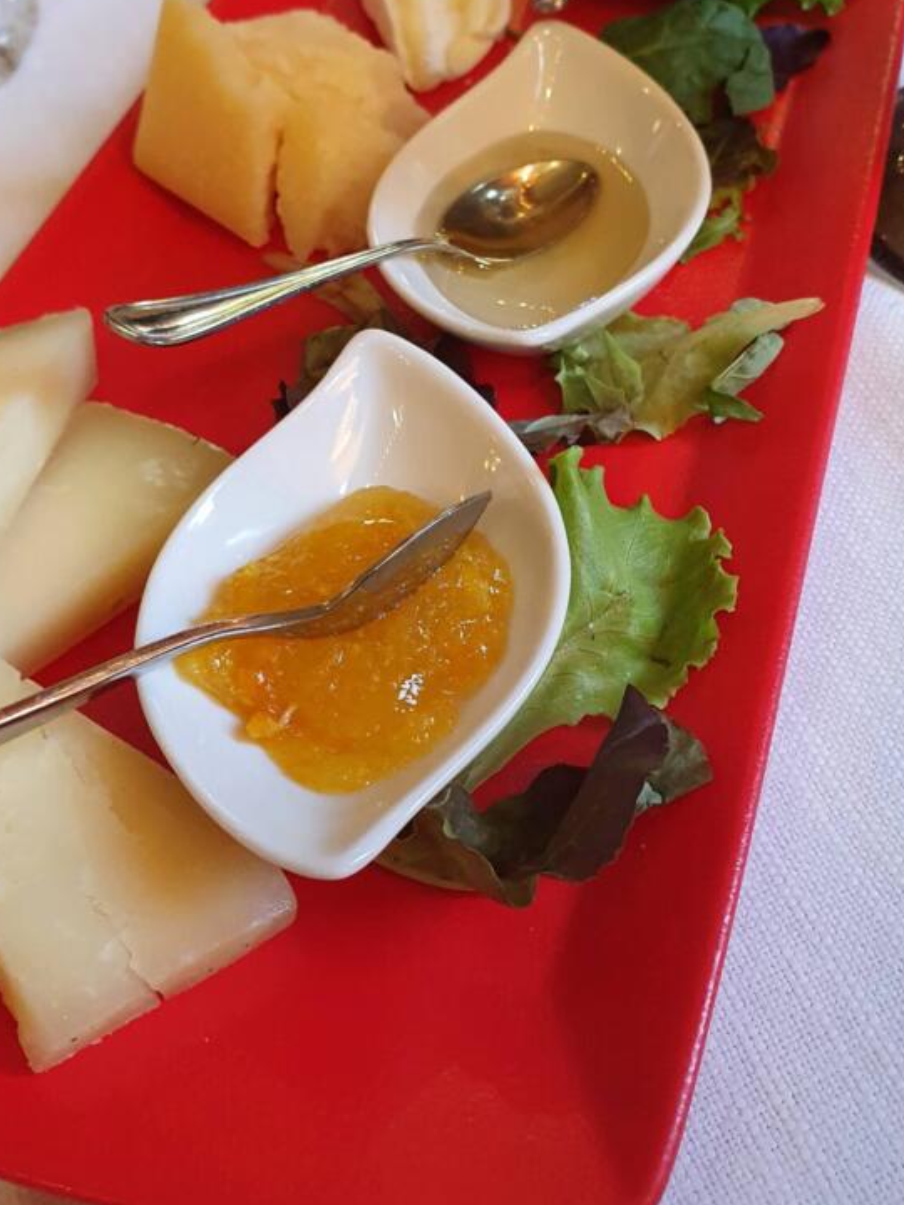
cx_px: 460
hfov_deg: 38.7
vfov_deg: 49.8
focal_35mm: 37
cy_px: 485
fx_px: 1288
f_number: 2.4
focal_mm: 4.32
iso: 400
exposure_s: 1/50
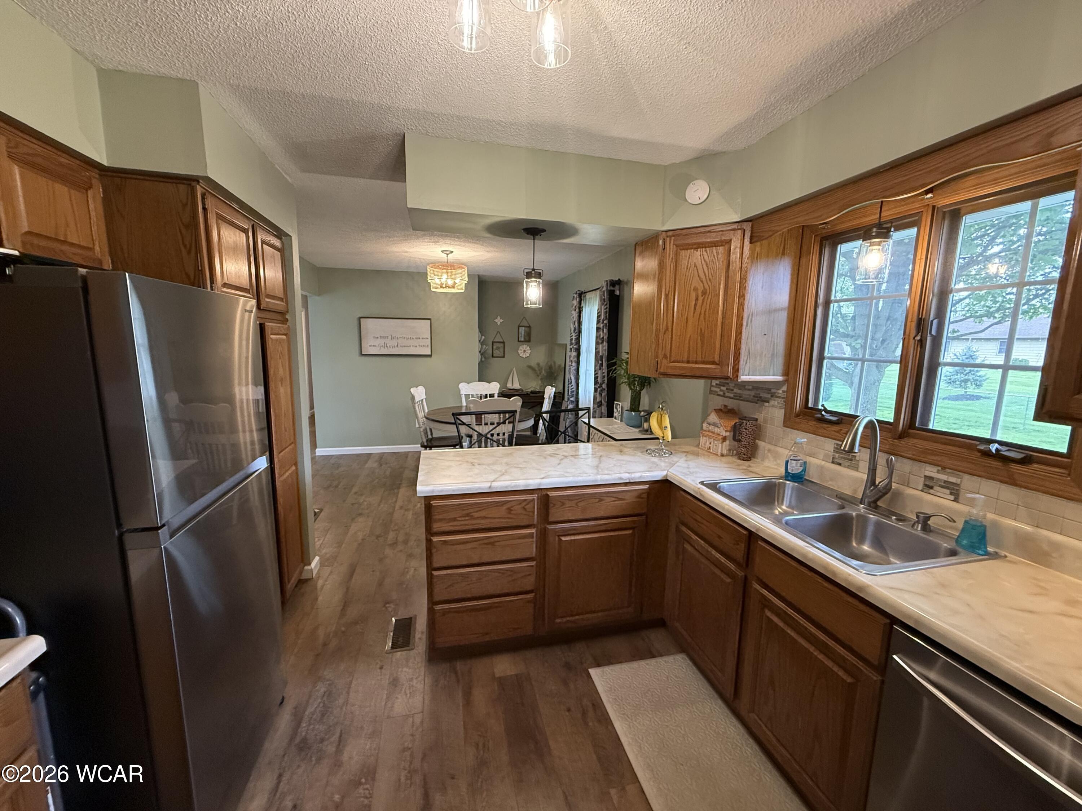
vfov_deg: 85.7
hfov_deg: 102.1
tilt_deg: -8.2
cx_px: 541
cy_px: 406
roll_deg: -1.1
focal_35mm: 14
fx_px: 438
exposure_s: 1/120
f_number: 2.2
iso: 500
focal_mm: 2.22
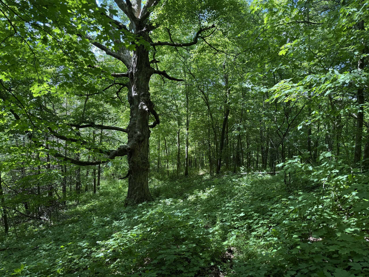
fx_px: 256
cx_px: 184
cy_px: 138
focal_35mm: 24
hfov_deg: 71.6
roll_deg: -3.1
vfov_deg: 56.8
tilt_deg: -9.0
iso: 80
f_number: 1.78
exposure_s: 1/254
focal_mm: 6.76
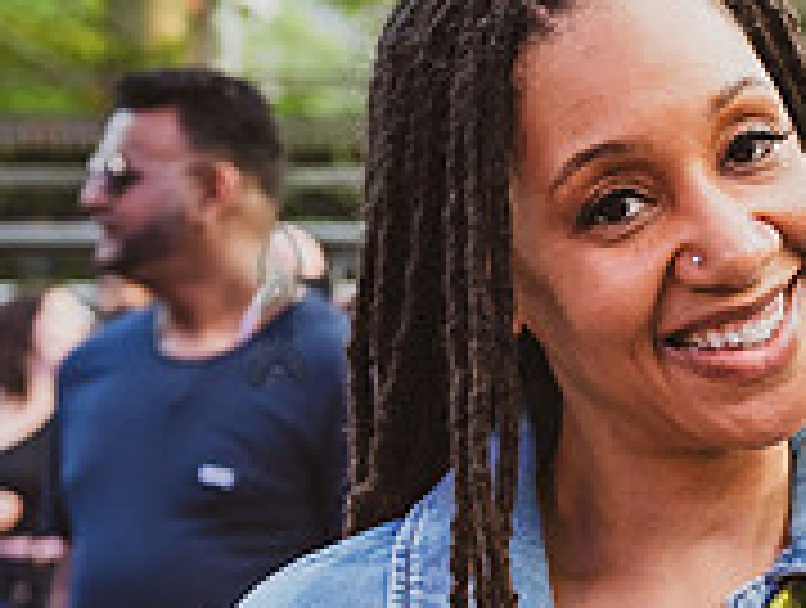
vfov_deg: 9.6
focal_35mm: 153
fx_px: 3570
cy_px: 667
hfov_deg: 12.4
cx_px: 1135
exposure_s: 1/200
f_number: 3.5
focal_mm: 38
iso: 1000
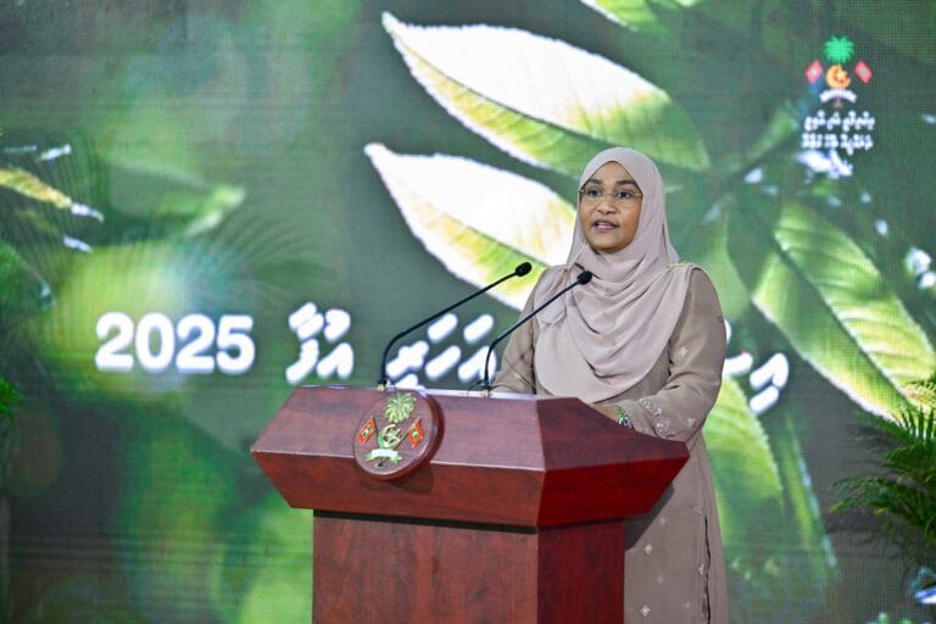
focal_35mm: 130
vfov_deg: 10.5
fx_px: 3380
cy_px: 312
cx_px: 468
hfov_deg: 15.8
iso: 1000
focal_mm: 130
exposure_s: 1/250
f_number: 2.8
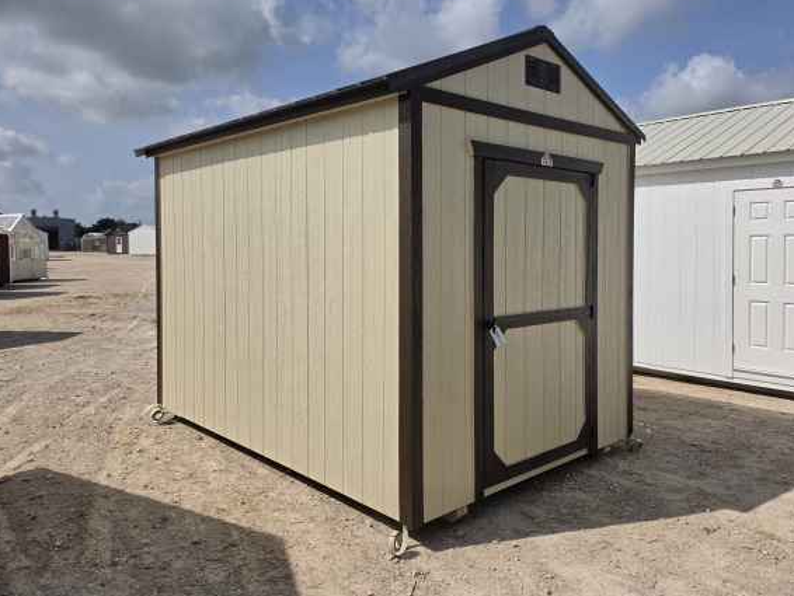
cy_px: 269
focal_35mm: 26
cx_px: 419
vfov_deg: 53.0
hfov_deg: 67.2
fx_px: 597
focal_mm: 6.5
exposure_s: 1/7939
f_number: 1.4
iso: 32
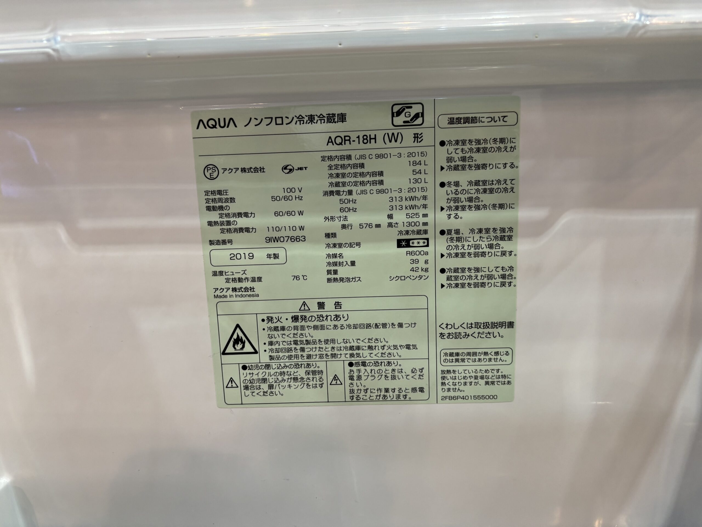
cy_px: 264
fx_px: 527
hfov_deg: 67.3
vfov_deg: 53.1
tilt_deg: -10.3
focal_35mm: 26
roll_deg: +0.8
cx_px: 351
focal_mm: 5.96
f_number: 1.6
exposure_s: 1/50
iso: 100
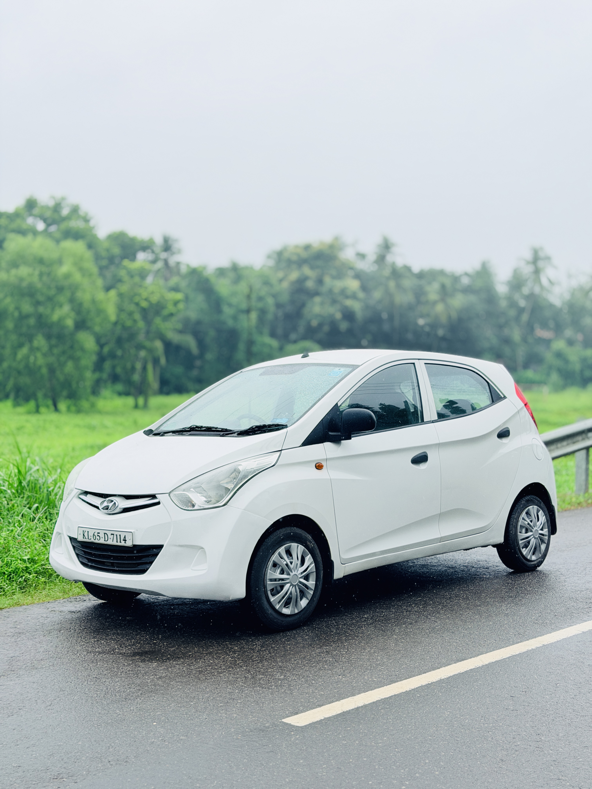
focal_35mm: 48
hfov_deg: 30.3
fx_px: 1095
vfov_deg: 39.7
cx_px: 296
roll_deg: +0.5
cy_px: 394
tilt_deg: -1.5
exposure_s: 1/5208
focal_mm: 6.76
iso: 64
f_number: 1.78
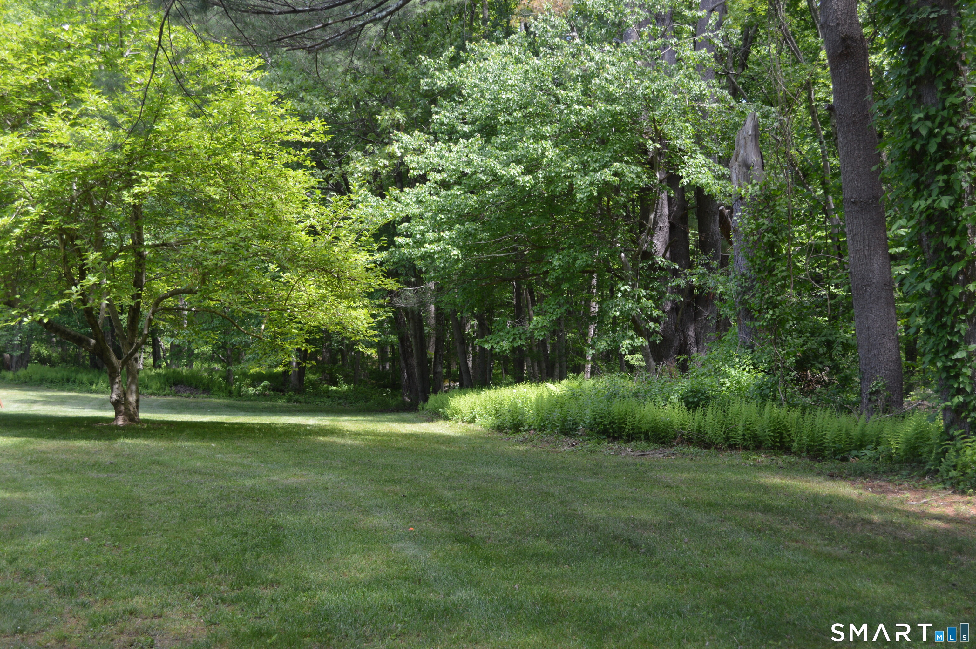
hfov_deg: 45.0
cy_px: 324
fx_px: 1178
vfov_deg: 30.8
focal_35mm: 44
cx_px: 488
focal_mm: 29
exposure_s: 1/125
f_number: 5.6
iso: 280
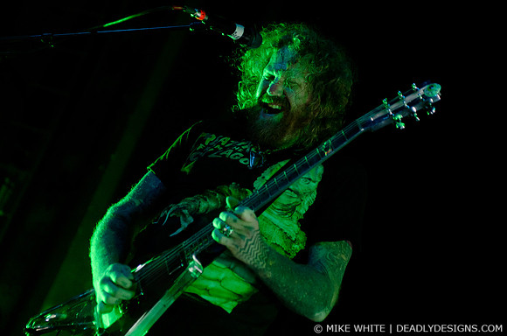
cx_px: 254
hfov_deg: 19.5
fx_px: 1476
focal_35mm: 105
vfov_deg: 13.0
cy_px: 168
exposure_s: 1/125
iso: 2000
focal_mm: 70
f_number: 2.8
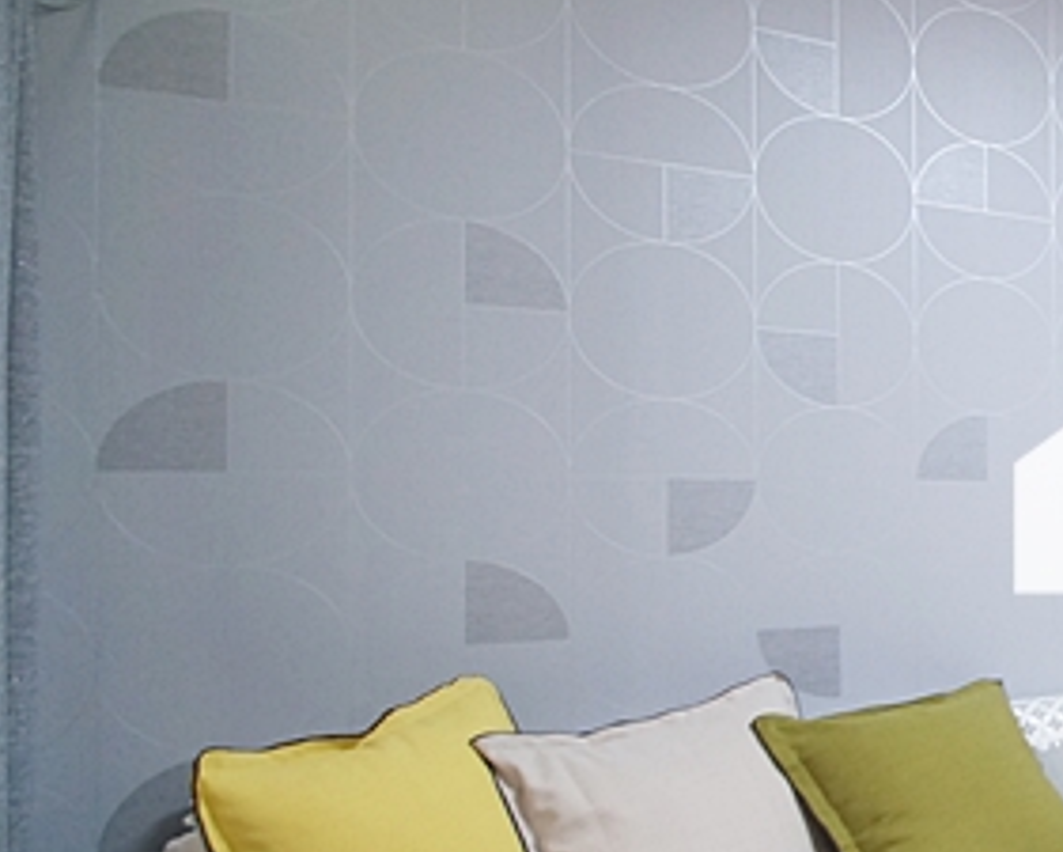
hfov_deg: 31.3
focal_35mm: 40
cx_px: 1479
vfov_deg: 37.3
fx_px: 1259
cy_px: 485
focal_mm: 10
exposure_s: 1/125
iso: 800
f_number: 4
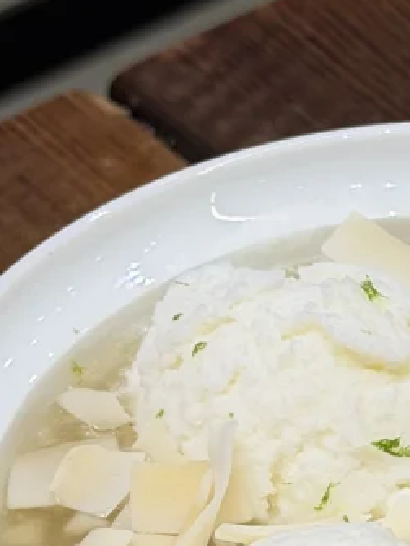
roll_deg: +1.8
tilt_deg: -42.8
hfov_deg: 7.0
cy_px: 458
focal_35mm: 206
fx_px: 3253
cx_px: 737
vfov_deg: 9.6
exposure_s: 1/118
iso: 100
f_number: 1.78
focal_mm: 6.76
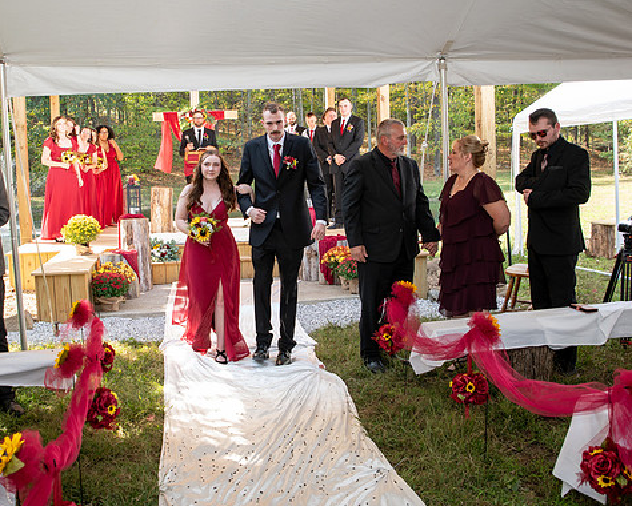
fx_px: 636
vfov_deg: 43.3
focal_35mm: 34
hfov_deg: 52.3
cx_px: 238
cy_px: 226
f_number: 4
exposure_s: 1/160
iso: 250
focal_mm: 24
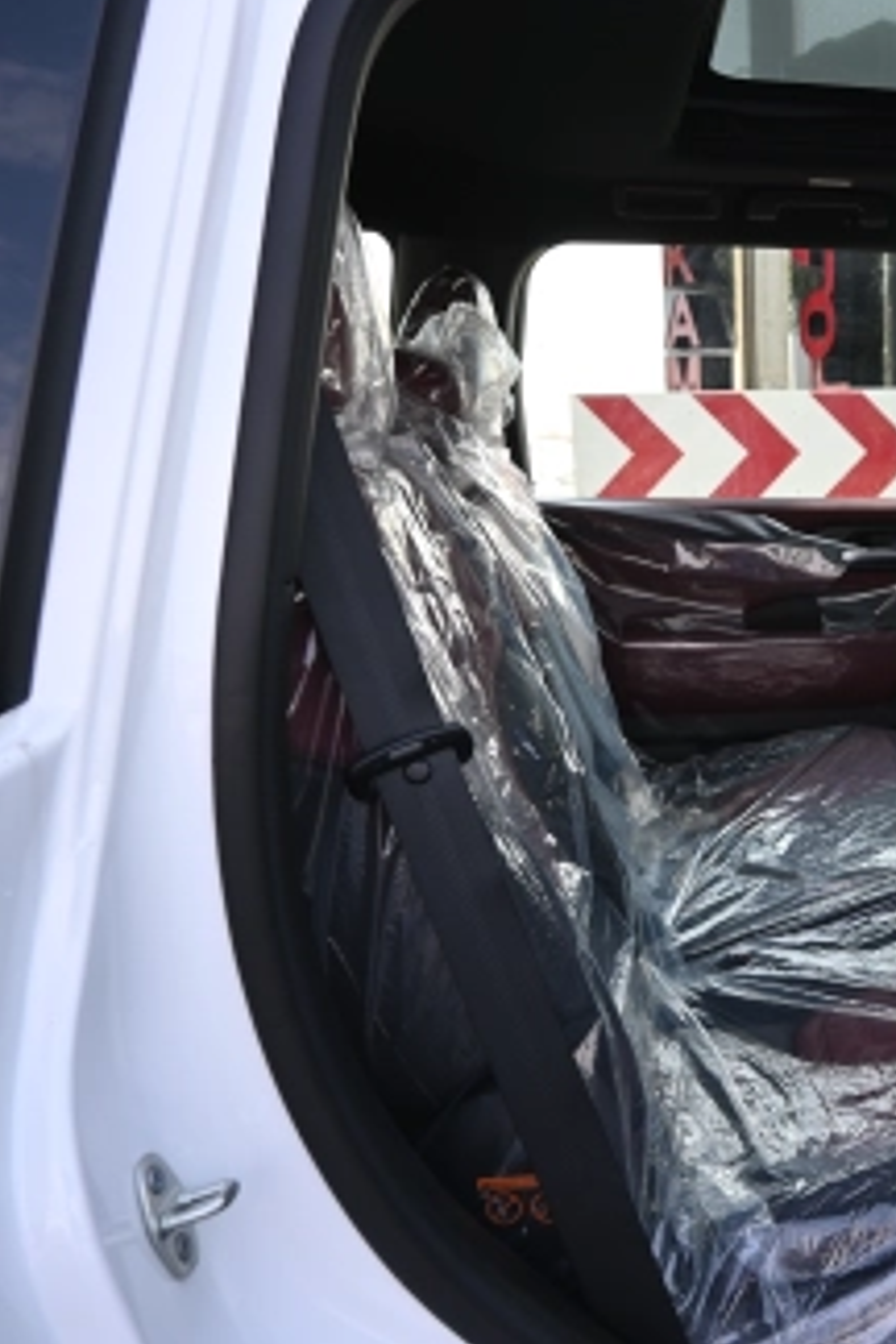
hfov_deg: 31.6
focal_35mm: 37
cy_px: 657
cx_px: 1000
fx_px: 1381
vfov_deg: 51.9
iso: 200
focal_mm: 16
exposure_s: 1/250
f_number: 4.5
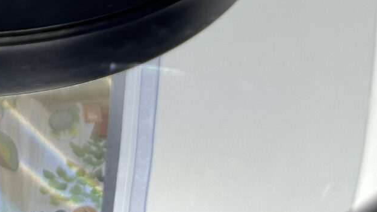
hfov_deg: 19.0
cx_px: -56
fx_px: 1070
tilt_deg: -16.5
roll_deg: -0.3
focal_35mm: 107
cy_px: -502
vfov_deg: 8.6
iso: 80
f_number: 1.78
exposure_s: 1/489
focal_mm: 6.86
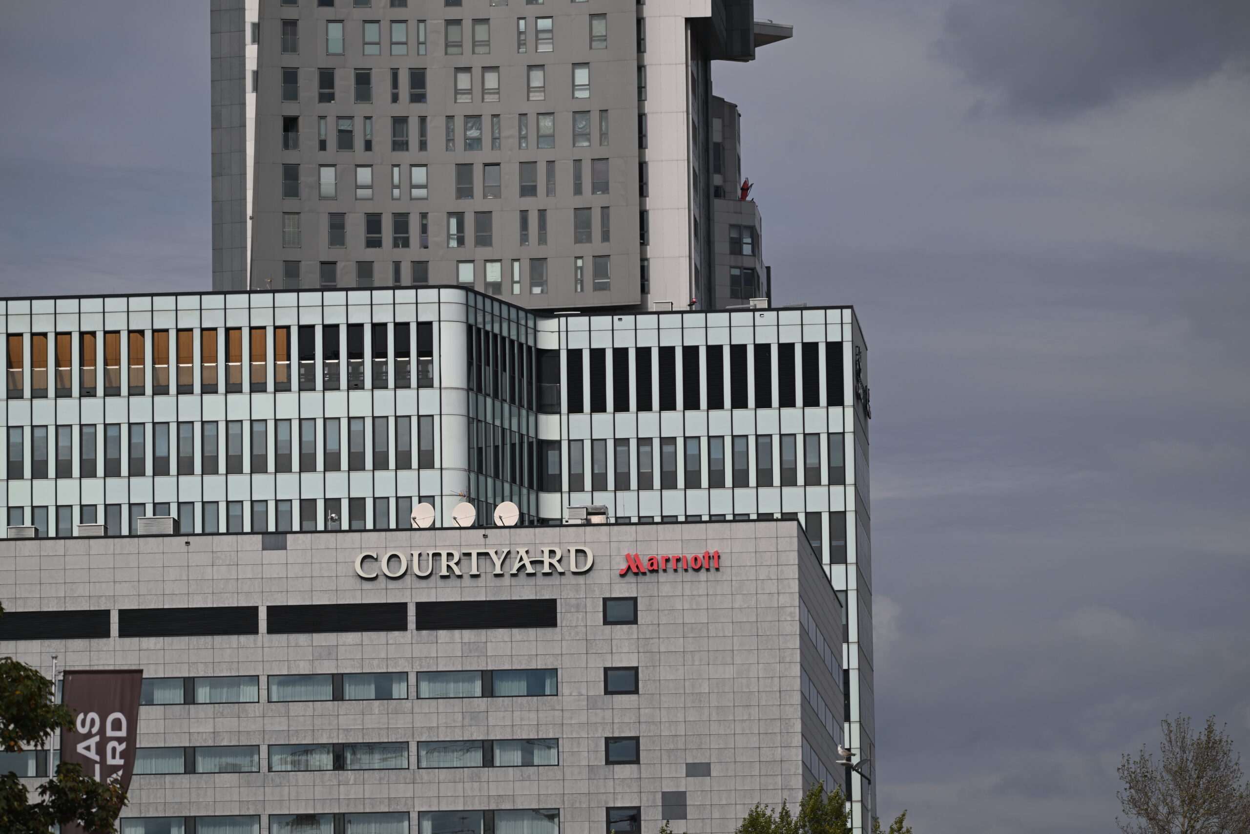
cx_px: 625
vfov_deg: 7.6
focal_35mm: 180
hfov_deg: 11.4
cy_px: 417
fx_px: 6250
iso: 100
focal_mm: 180
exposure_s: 1/1250
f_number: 5.6
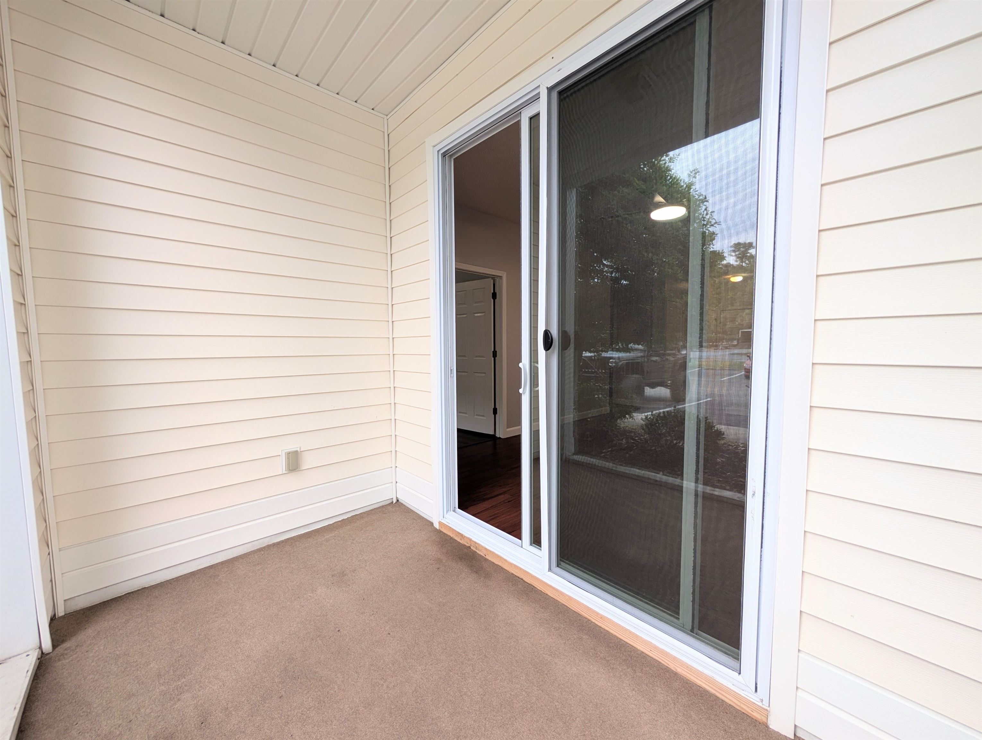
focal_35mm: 12
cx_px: 491
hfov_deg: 110.5
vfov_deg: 94.6
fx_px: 341
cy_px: 370
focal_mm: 2.02
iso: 51
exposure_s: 1/86.1
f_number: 1.7
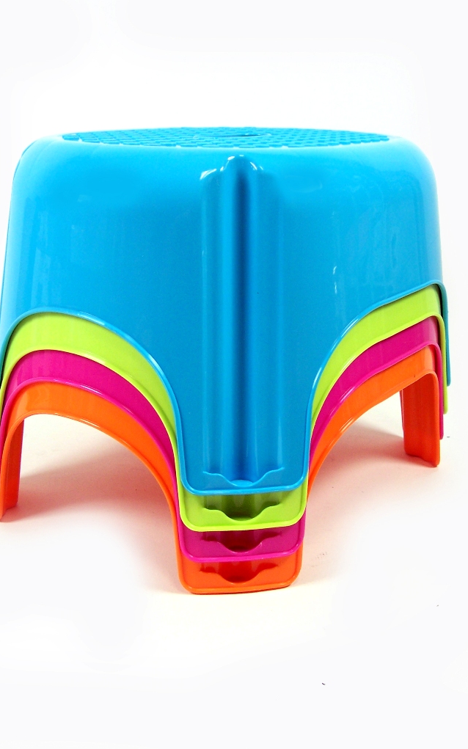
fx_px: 939
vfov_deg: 43.5
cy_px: 374
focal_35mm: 46
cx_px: 218
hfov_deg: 28.0
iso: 100
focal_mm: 7.1
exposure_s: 1/60
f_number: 2.9
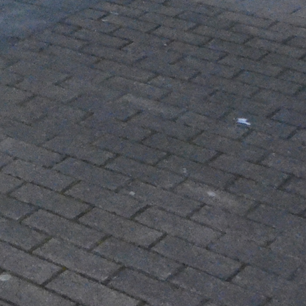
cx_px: -216
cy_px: -395
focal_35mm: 126
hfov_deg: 12.8
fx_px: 1260
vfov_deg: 11.7
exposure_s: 1/800
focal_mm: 14
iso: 6400
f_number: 14
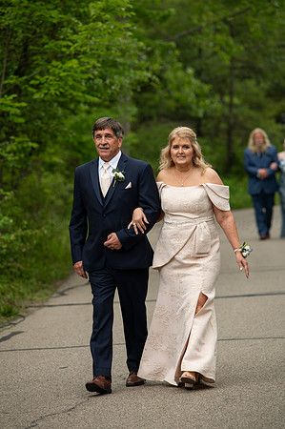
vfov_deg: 10.3
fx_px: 2380
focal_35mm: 200
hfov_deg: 6.9
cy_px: 214
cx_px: 142
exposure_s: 1/160
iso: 320
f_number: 4.5
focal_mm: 200
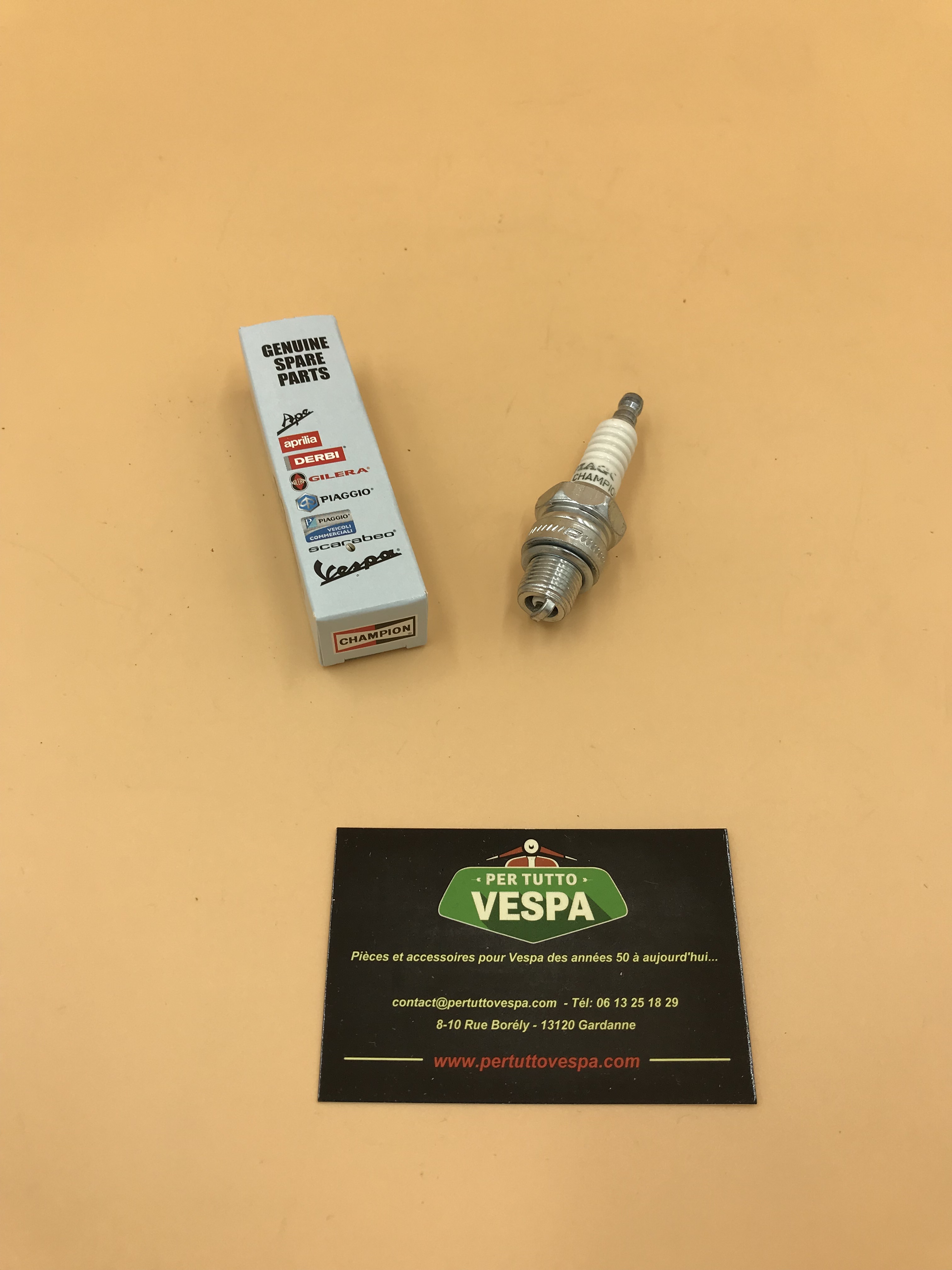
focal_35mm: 28
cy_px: 635
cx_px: 476
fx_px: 1027
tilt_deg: -61.1
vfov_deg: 63.4
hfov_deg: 49.7
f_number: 1.8
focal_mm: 3.99
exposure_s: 1/441
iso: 20
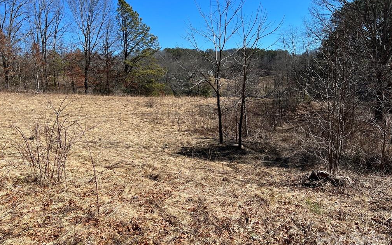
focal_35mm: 28
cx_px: 196
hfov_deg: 66.5
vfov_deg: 44.4
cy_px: 139
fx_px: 299
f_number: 1.5
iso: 50
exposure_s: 1/3165
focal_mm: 5.7
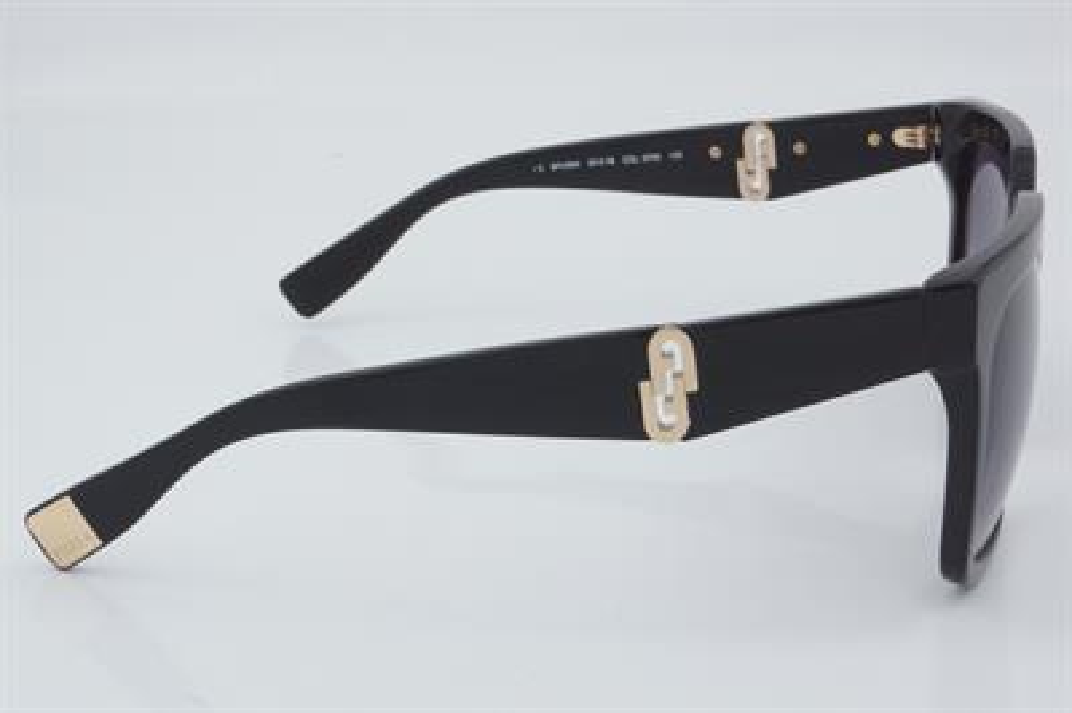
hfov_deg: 27.0
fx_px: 2231
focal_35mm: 75
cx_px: 536
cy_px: 356
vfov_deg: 18.2
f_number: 32
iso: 100
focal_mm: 50
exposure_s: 1/3
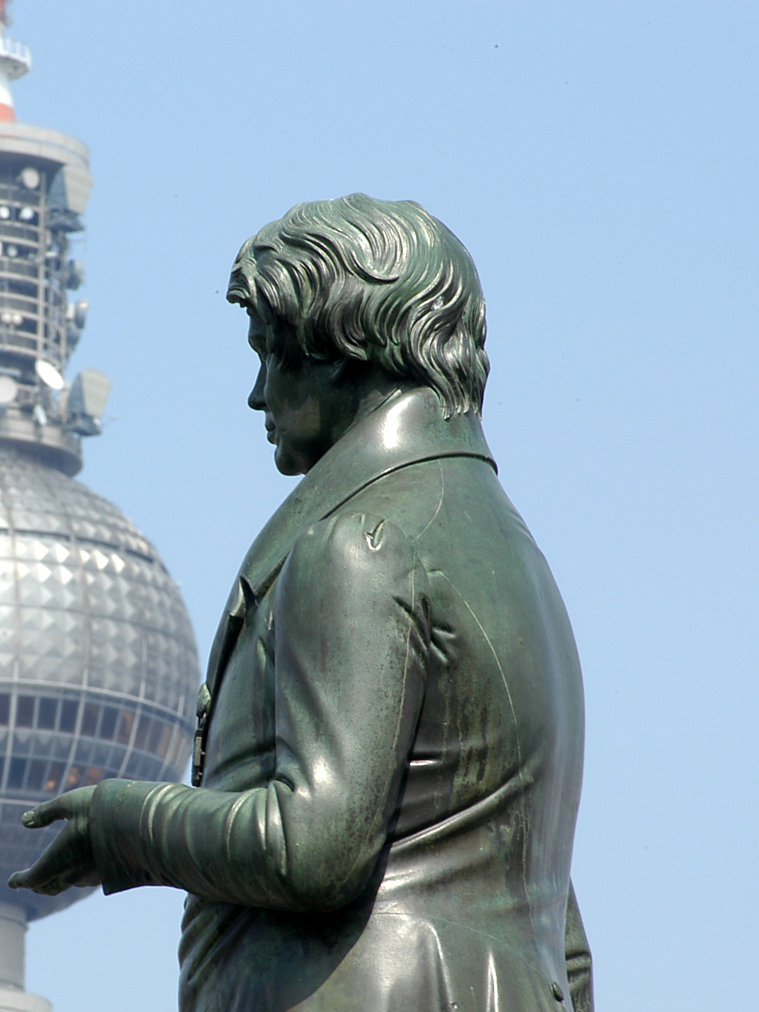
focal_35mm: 451
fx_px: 13182
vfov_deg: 4.4
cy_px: 523
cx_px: 111
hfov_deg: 3.3
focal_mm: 200
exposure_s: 1/40
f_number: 22
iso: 200
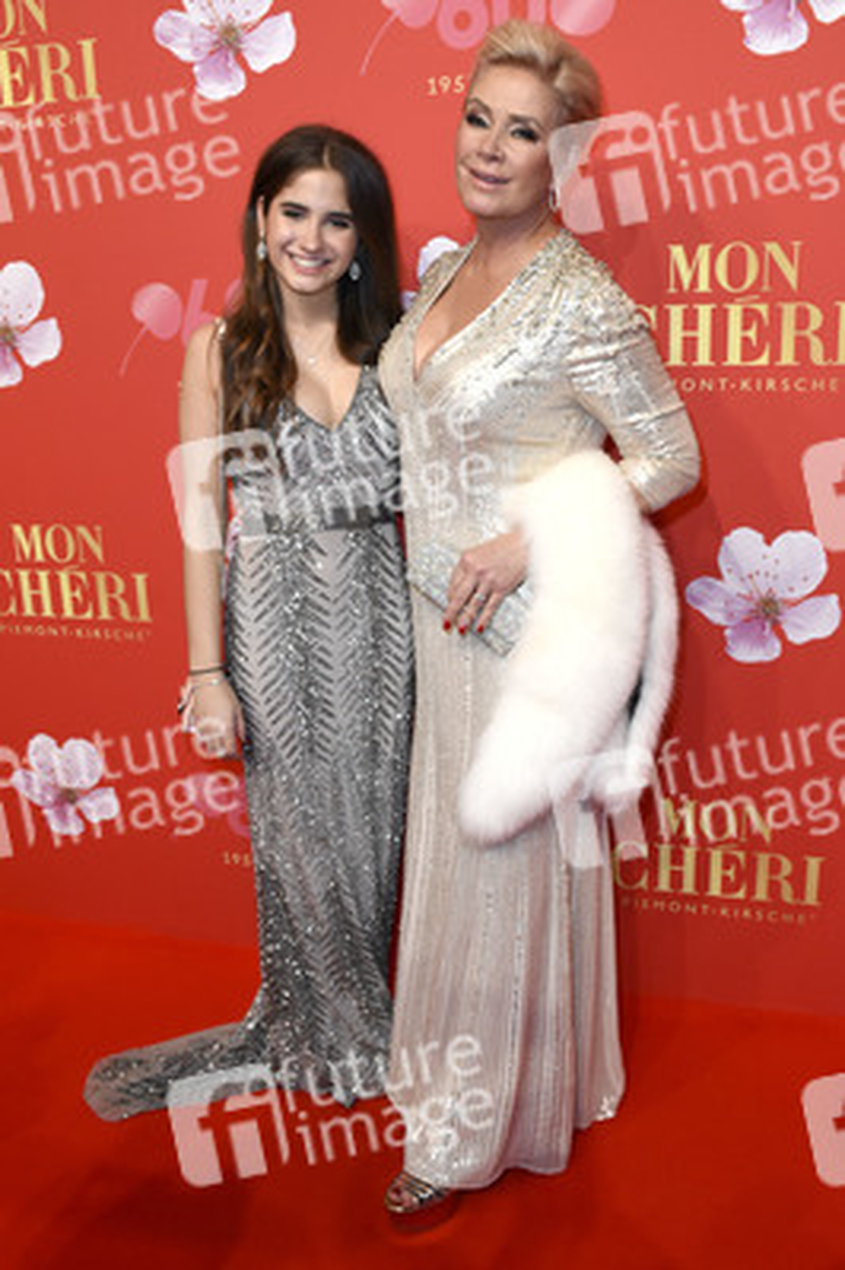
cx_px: 422
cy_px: 635
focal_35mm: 30
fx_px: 1058
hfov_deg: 43.5
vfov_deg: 62.0
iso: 1600
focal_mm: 20
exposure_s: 1/160
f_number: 6.3
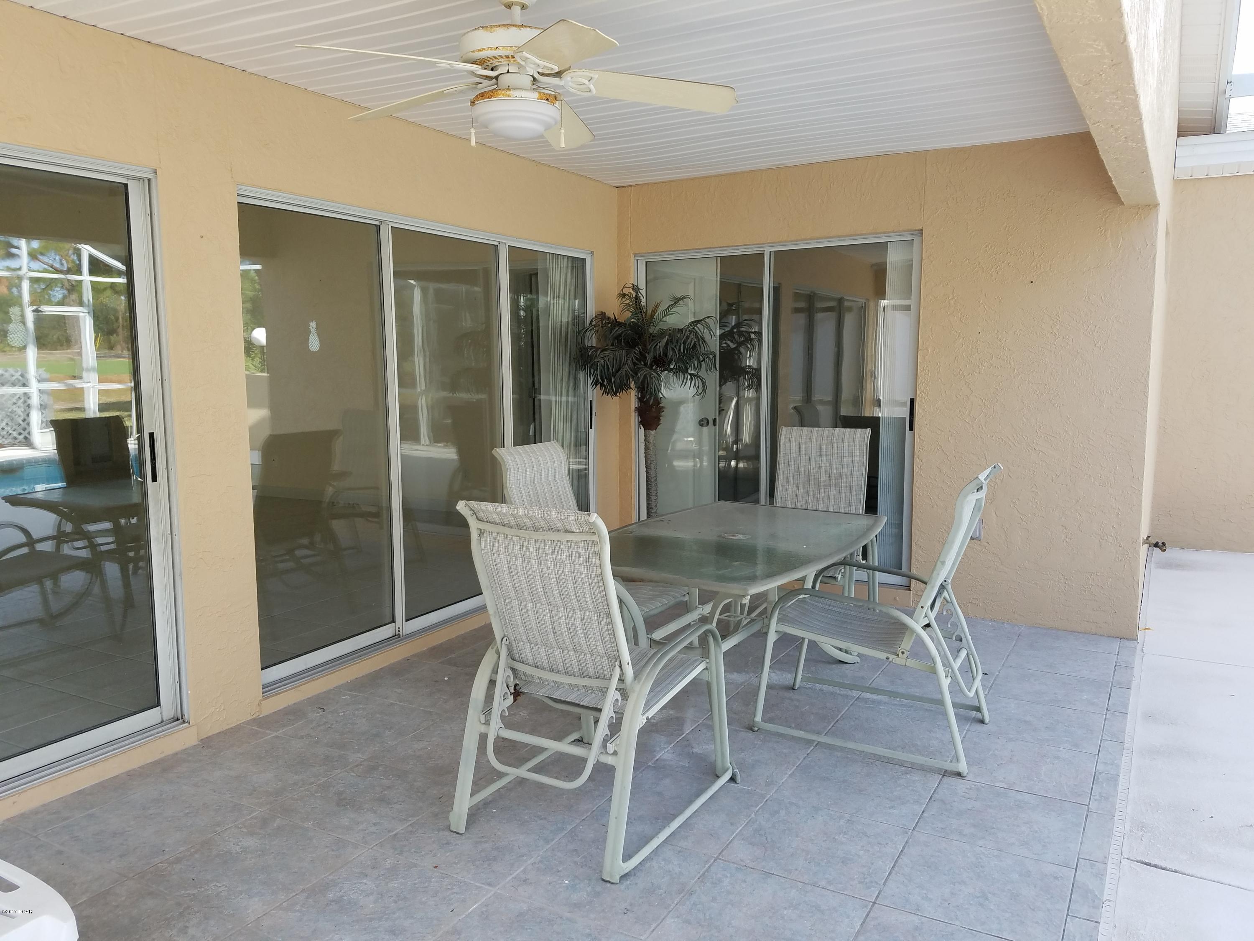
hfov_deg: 67.3
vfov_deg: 53.1
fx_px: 942
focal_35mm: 26
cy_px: 470
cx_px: 627
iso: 50
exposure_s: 1/175
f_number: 1.7
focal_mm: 4.2
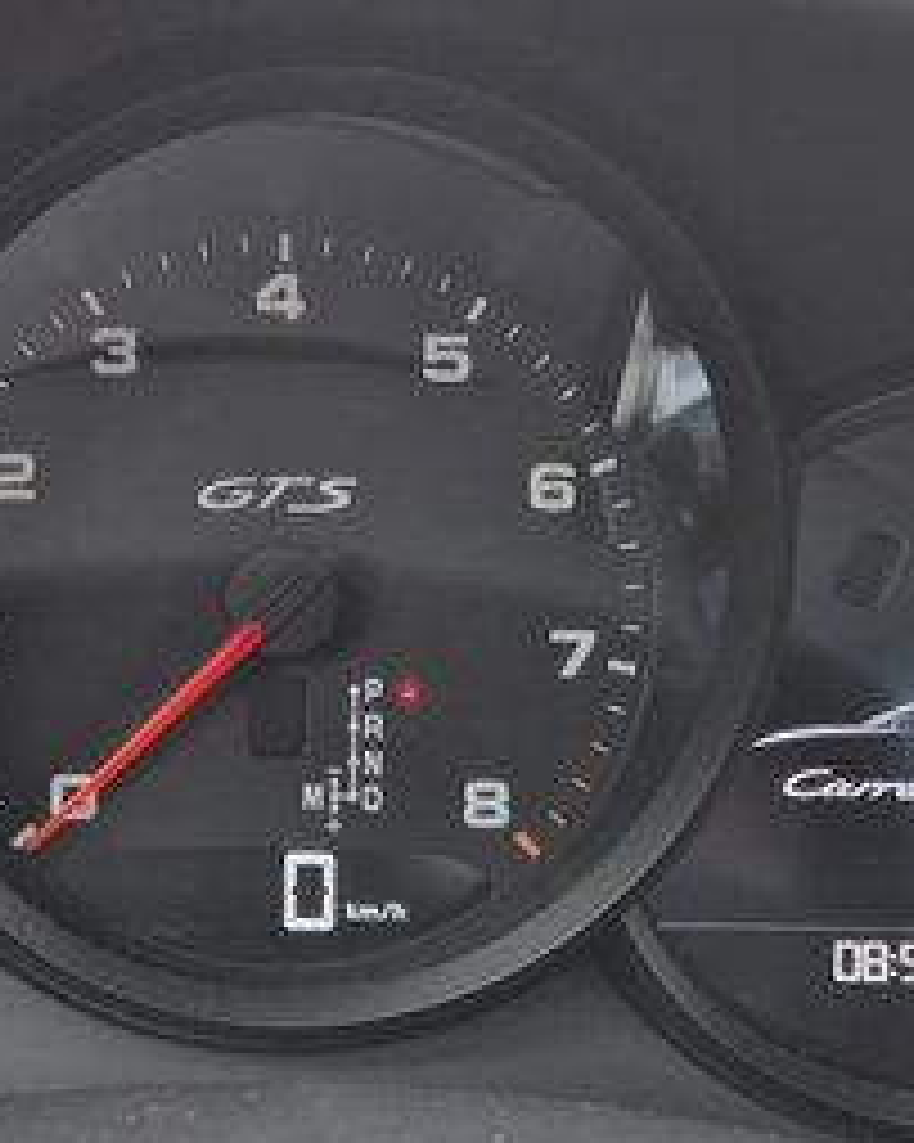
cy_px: 576
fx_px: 2301
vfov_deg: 27.9
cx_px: 194
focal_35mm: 68
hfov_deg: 22.2
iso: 64
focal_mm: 5.4
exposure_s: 1/182
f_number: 1.8
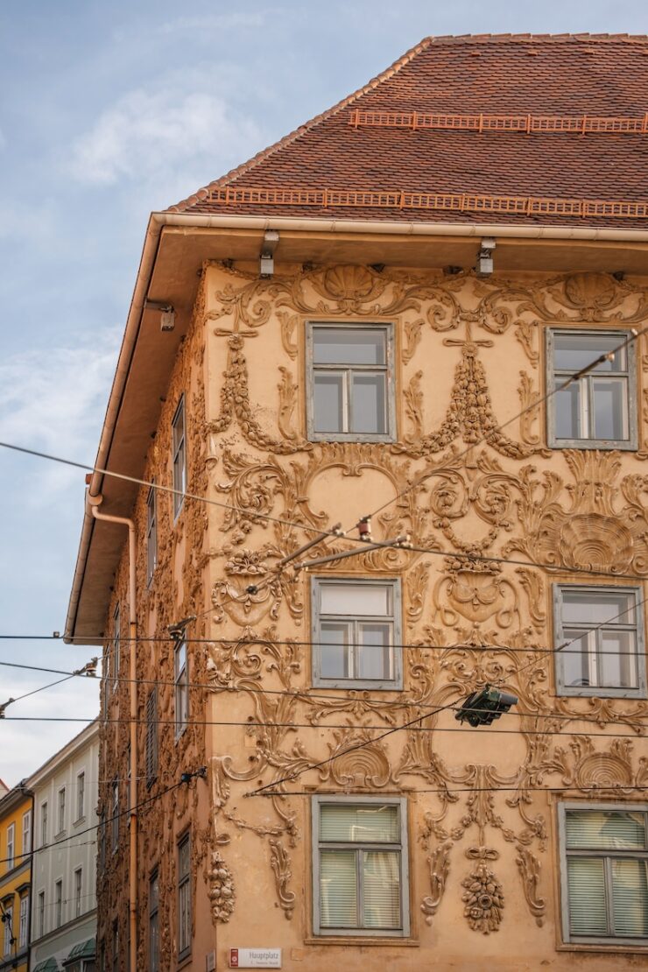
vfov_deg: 31.2
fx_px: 1741
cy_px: 486
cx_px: 324
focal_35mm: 64
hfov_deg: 21.1
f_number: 2.8
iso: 100
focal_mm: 64.5
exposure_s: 1/800
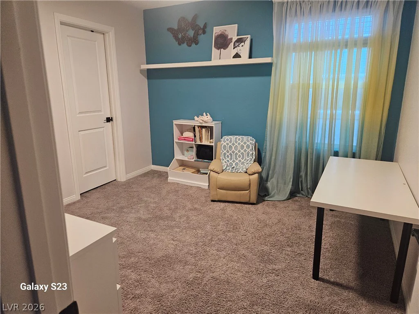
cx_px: 210
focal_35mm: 23
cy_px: 157
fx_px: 278
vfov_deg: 58.9
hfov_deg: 73.9
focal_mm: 5.4
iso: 640
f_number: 1.8
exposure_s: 1/120
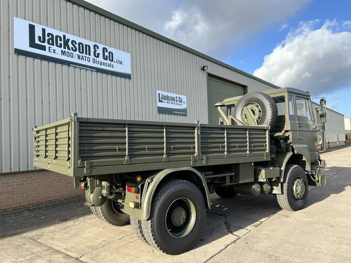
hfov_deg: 67.3
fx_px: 264
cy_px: 132
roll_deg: +2.2
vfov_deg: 53.1
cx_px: 176
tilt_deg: +2.4
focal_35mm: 26
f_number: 1.5
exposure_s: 1/1361
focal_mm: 5.7
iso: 50
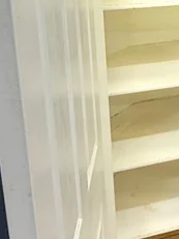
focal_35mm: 62
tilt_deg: -15.7
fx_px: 428
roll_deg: +0.1
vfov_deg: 30.3
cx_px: 207
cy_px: 42
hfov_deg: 22.1
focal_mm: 2.22
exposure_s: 1/120
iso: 200
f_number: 2.2
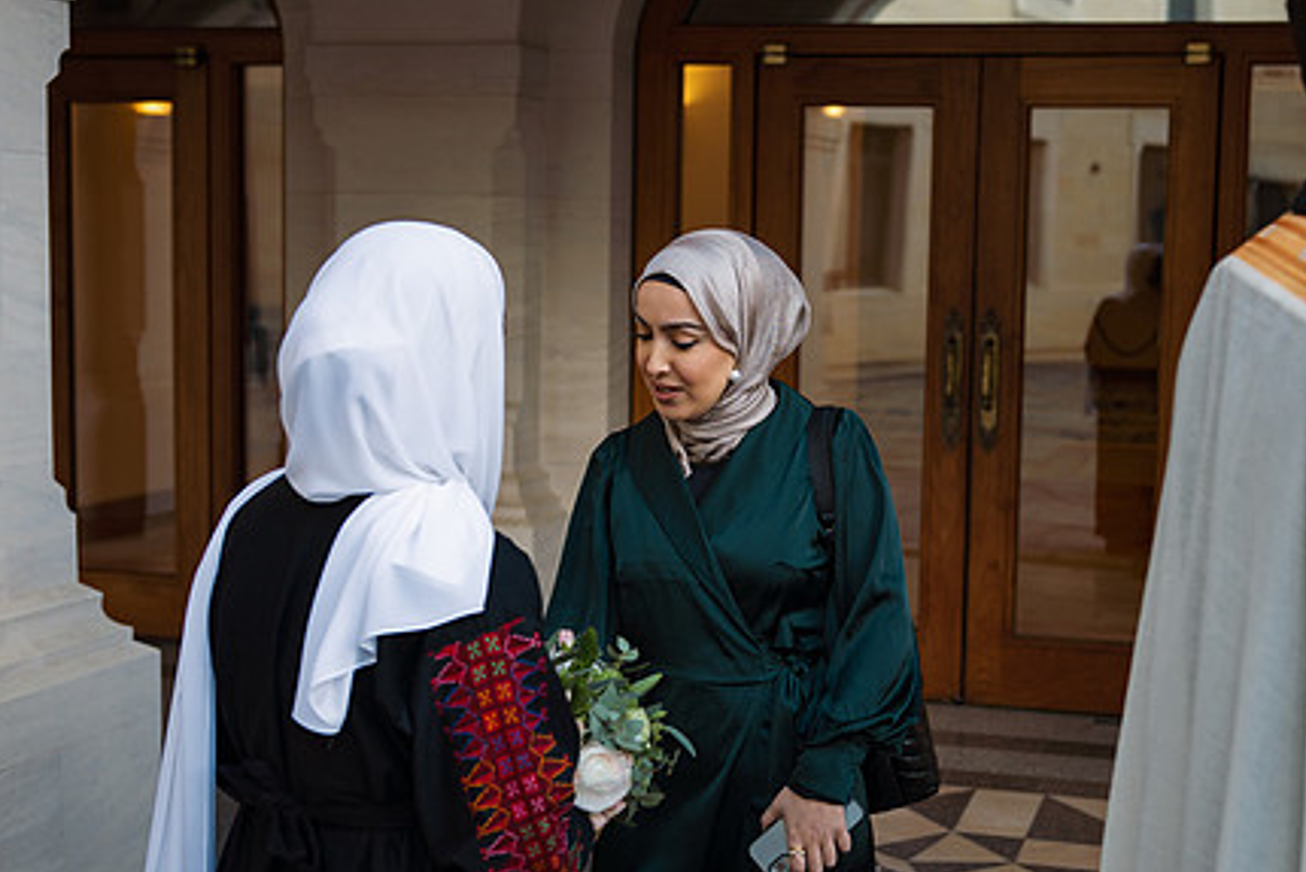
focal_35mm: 54
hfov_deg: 36.7
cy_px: 466
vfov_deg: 25.1
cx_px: 799
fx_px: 1960
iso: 200
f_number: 3.5
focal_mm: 40
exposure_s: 1/500
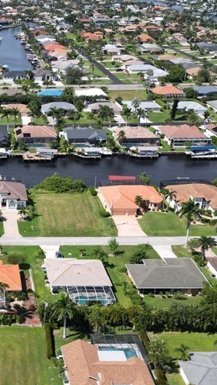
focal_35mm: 54
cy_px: 206
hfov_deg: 21.0
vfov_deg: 38.5
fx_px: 552
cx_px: -26
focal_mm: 6.72
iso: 130
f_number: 1.7
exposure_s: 1/3200
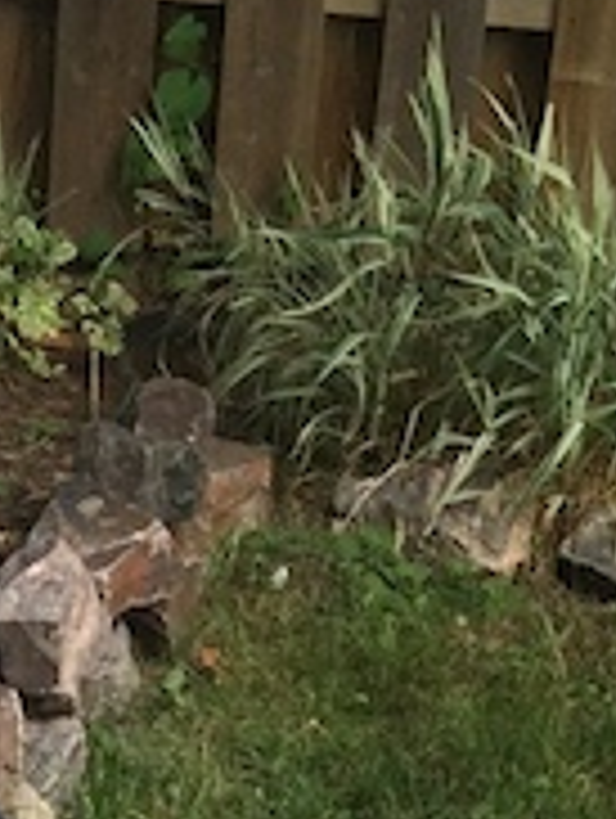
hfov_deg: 9.0
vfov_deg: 10.1
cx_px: -144
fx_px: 3858
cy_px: 2160
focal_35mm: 163
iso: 32
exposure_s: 1/318
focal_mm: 4.15
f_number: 2.2
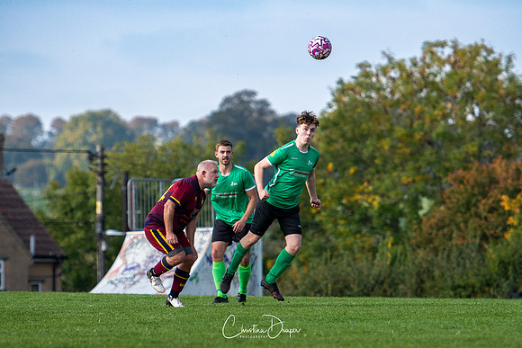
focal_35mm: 304
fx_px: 4404
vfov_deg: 4.5
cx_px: 283
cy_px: 214
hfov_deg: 6.8
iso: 320
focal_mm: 155
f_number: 2.8
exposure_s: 1/2500
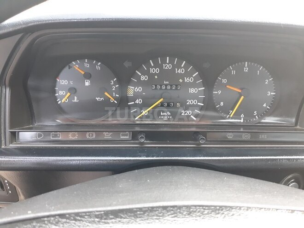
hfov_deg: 65.3
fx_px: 237
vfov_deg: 51.4
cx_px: 152
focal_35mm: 27
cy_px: 114
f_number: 1.9
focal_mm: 3.6
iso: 125
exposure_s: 1/33
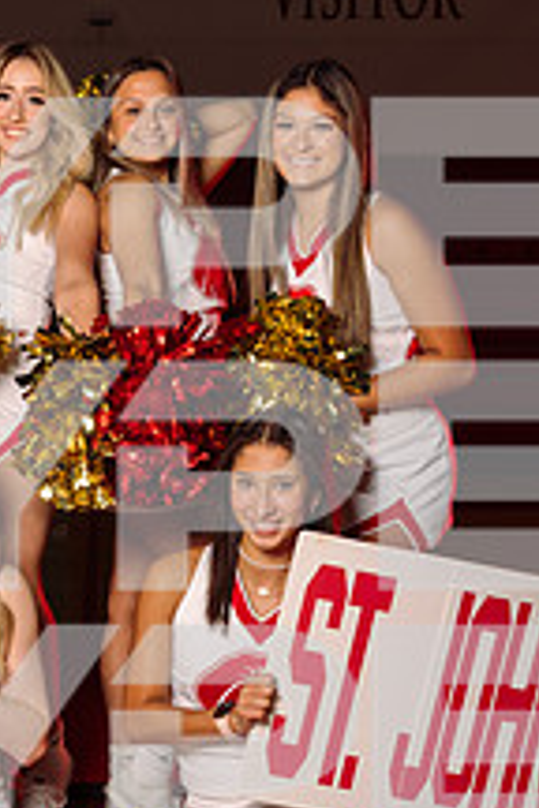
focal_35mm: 75
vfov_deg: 26.9
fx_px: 1684
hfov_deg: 18.0
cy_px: 479
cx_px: 75
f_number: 10
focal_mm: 36
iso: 160
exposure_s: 1/250
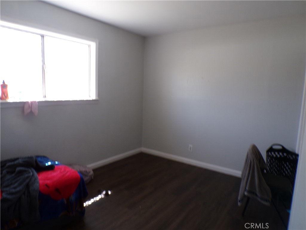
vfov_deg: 56.8
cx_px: 153
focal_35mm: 24
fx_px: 212
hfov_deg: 71.6
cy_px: 115
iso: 165
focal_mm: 4.3
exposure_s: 1/34
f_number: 3
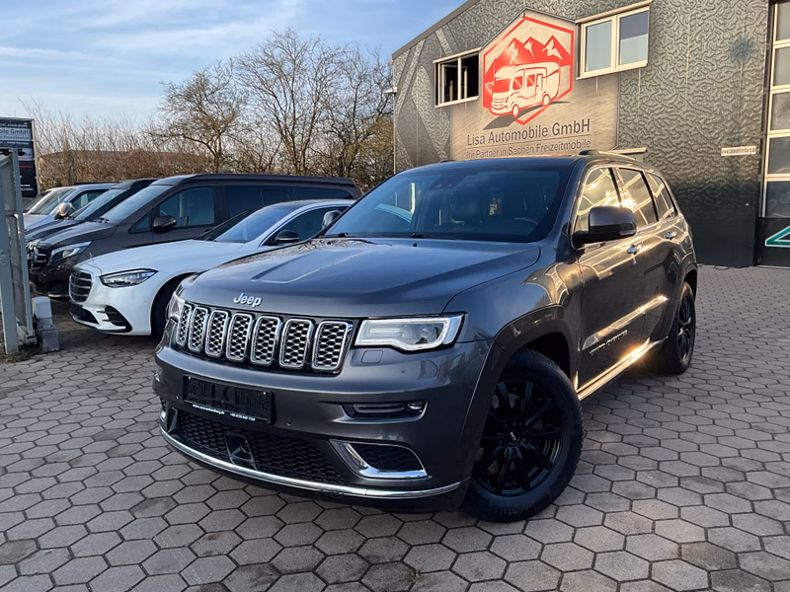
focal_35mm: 29
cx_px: 395
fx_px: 662
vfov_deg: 48.2
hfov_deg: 61.7
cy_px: 296
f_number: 1.8
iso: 25
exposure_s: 1/465
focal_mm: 3
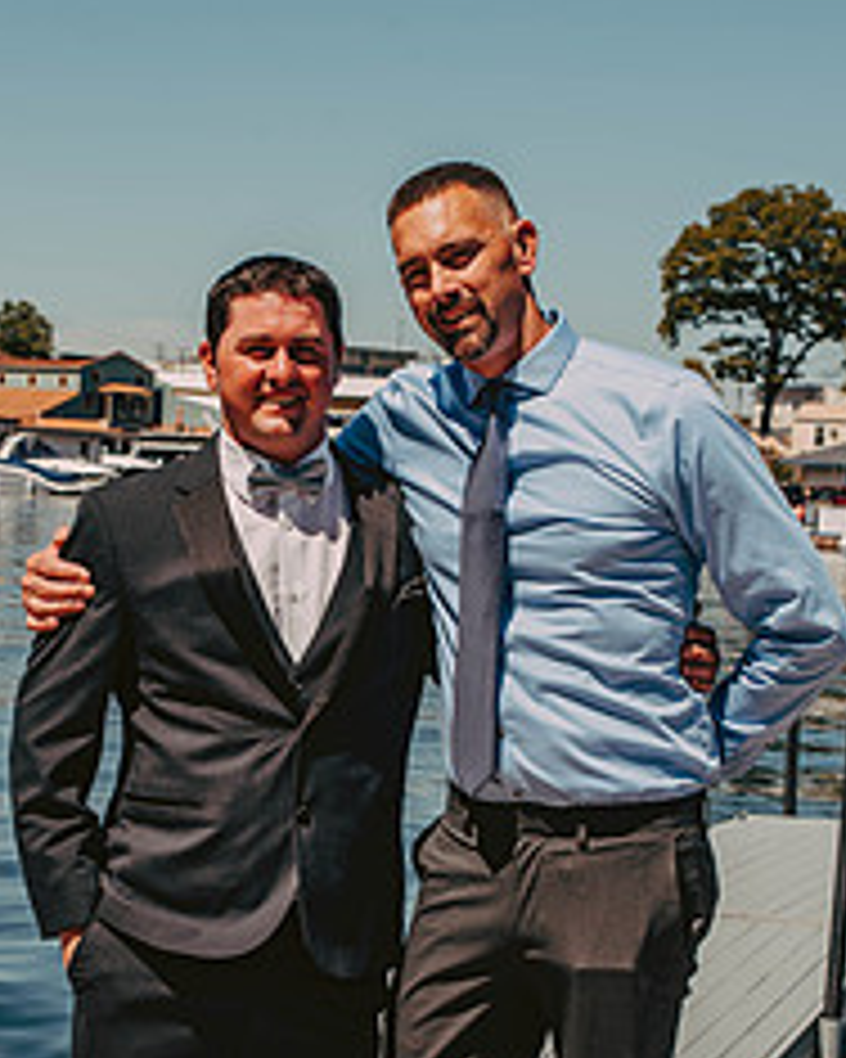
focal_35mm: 90
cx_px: 270
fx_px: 2817
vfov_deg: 21.2
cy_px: 689
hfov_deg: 17.0
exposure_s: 1/500
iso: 125
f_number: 6.3
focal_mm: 50
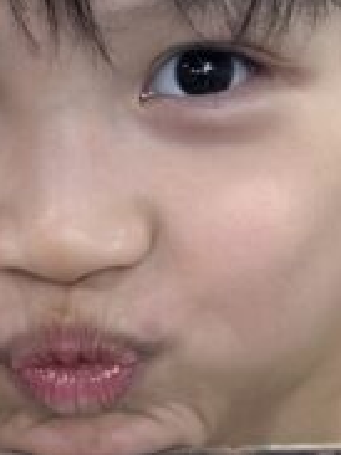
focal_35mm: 350
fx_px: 4602
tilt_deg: -17.1
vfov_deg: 5.7
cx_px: 202
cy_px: 374
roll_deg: -0.2
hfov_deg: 4.2
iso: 100
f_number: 1.78
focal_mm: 6.86
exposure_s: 1/50
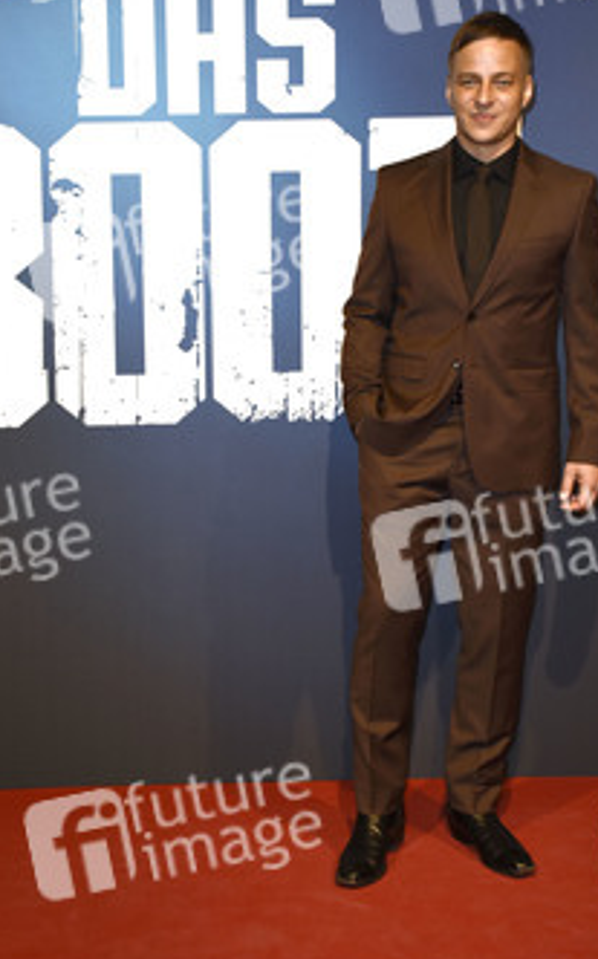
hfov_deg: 18.6
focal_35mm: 70
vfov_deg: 29.3
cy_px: 399
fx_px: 1828
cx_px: 257
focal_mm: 38
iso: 640
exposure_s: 1/160
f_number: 6.3
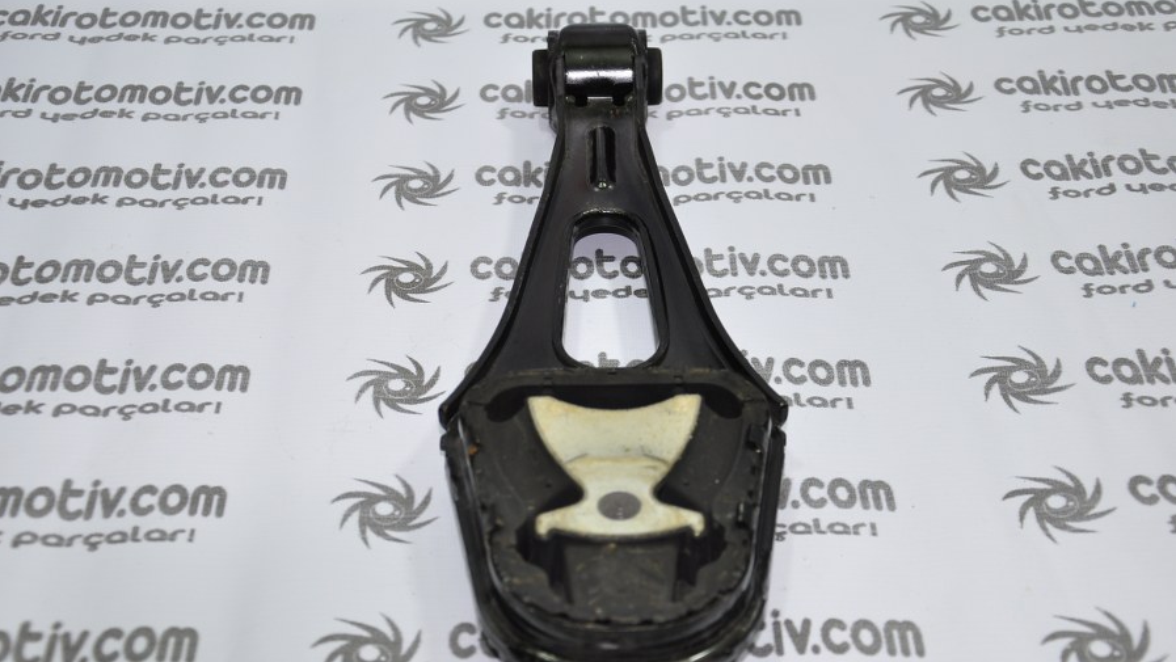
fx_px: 1965
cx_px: 587
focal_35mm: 63
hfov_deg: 33.3
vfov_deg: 19.1
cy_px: 363
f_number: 5
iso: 200
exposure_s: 1/40
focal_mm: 40
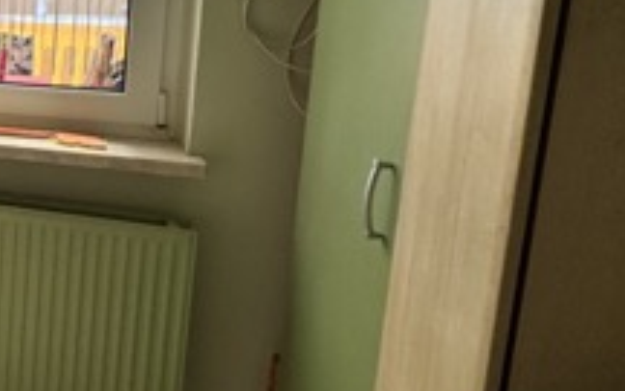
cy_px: 52
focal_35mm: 44
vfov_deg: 28.3
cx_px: -278
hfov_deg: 30.0
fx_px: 749
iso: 40
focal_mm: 2.22
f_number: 2.2
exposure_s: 1/149
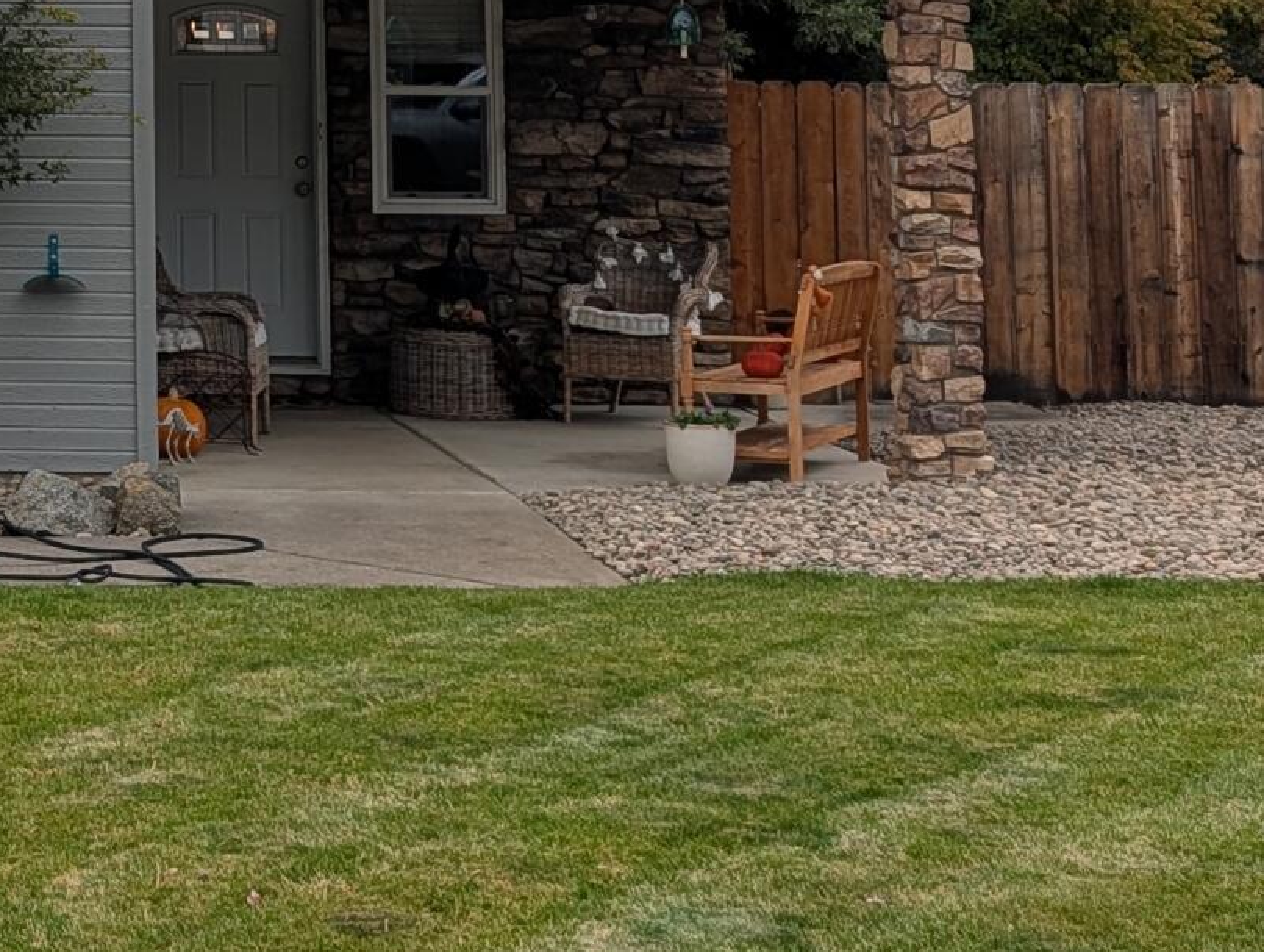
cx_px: -366
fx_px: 3254
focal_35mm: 89
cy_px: -242
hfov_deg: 20.2
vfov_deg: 15.9
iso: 30
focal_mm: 6.9
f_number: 1.68
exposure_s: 1/503
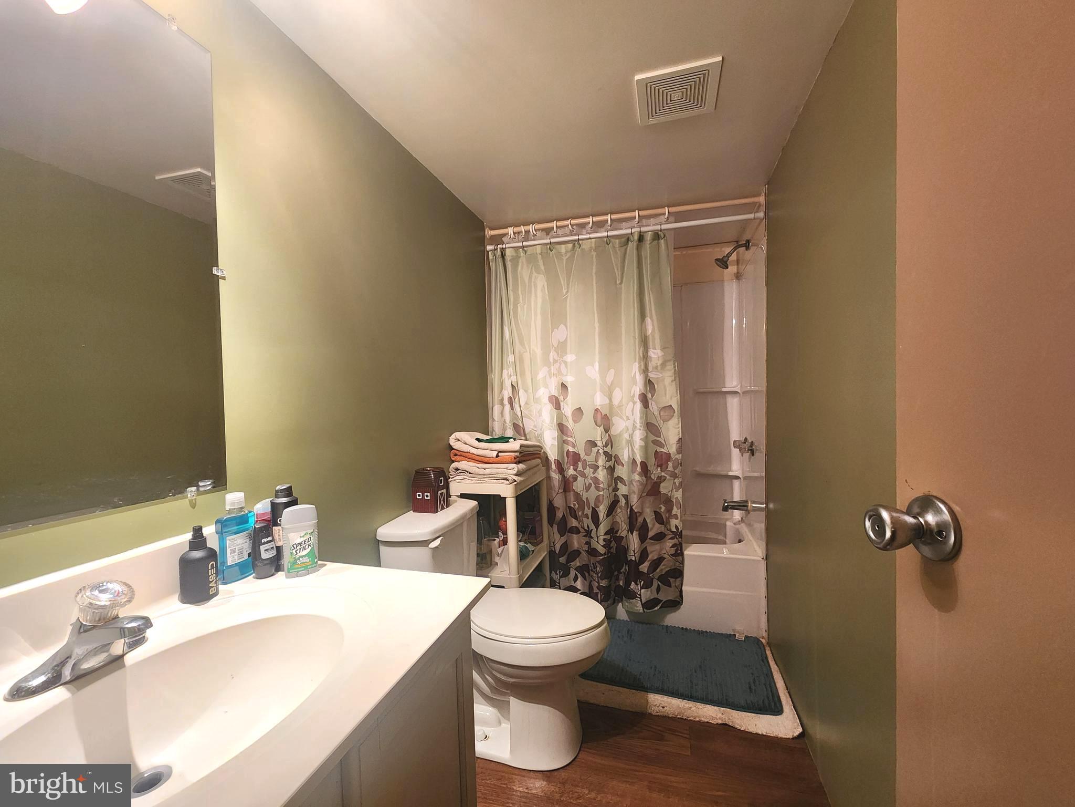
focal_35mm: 13
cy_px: 404
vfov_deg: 89.9
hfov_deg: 106.2
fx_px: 404
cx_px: 538
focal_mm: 2.2
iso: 250
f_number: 2.2
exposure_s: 1/60
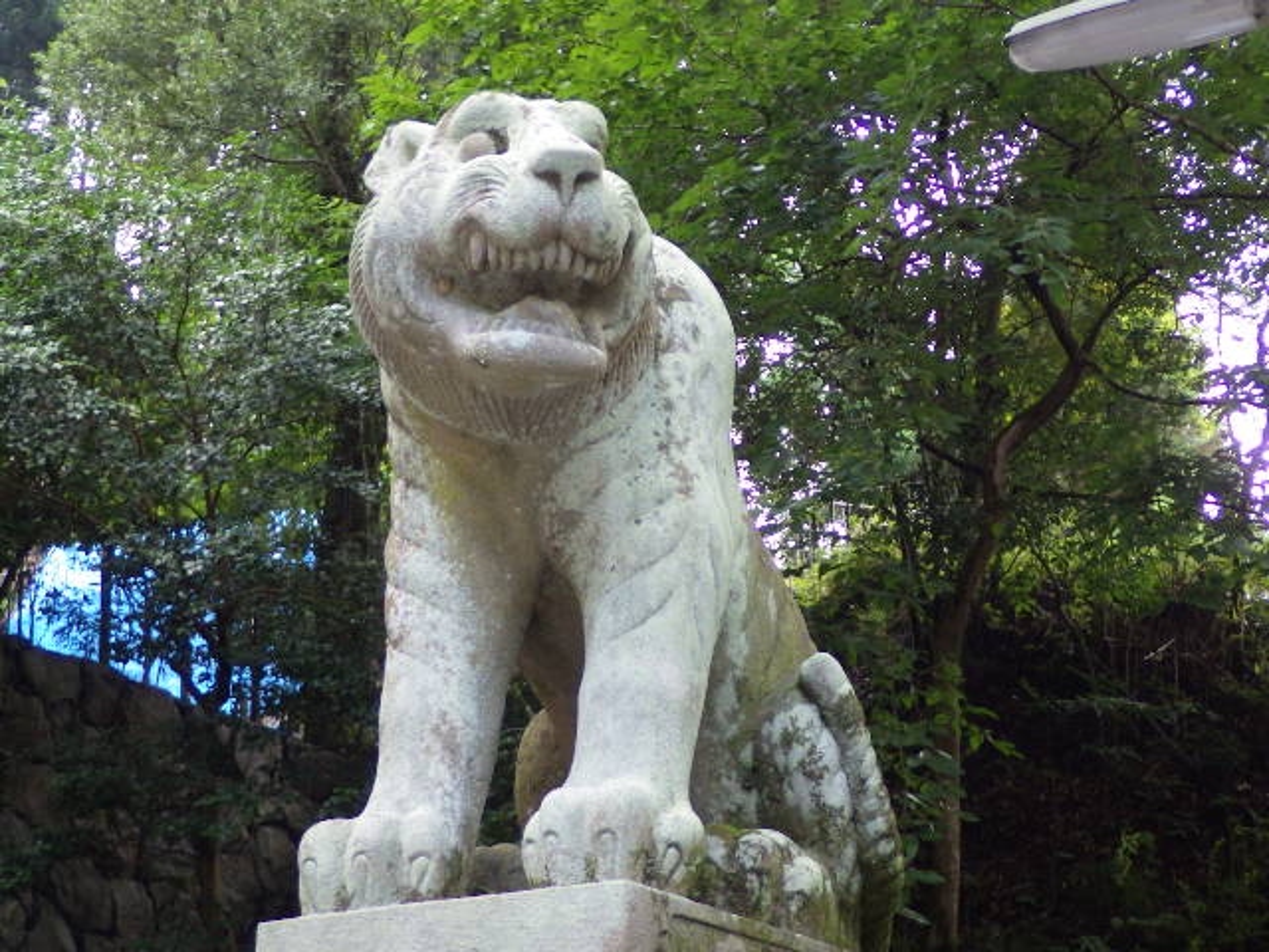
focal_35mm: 62
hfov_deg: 31.2
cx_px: 634
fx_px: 2273
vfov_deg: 23.7
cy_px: 476
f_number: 3.6
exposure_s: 1/80
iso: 250
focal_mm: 11
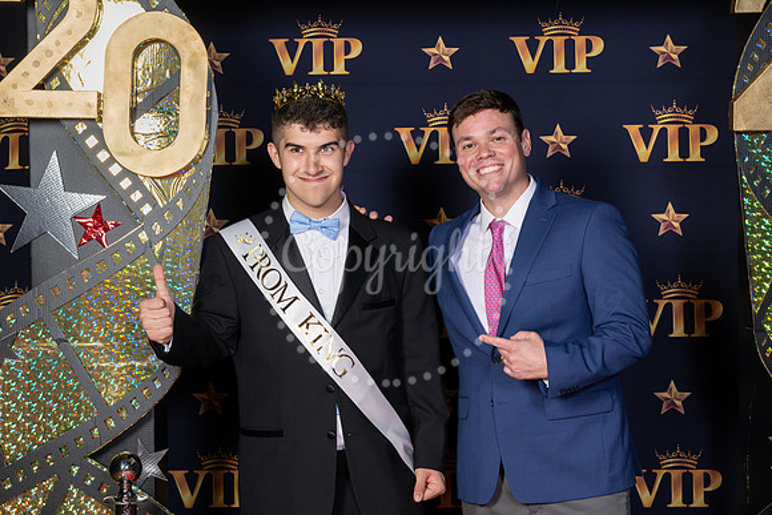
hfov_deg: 28.8
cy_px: 252
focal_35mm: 70
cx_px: 386
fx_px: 1502
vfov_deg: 19.5
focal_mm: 64
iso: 400
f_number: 8
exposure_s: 1/125
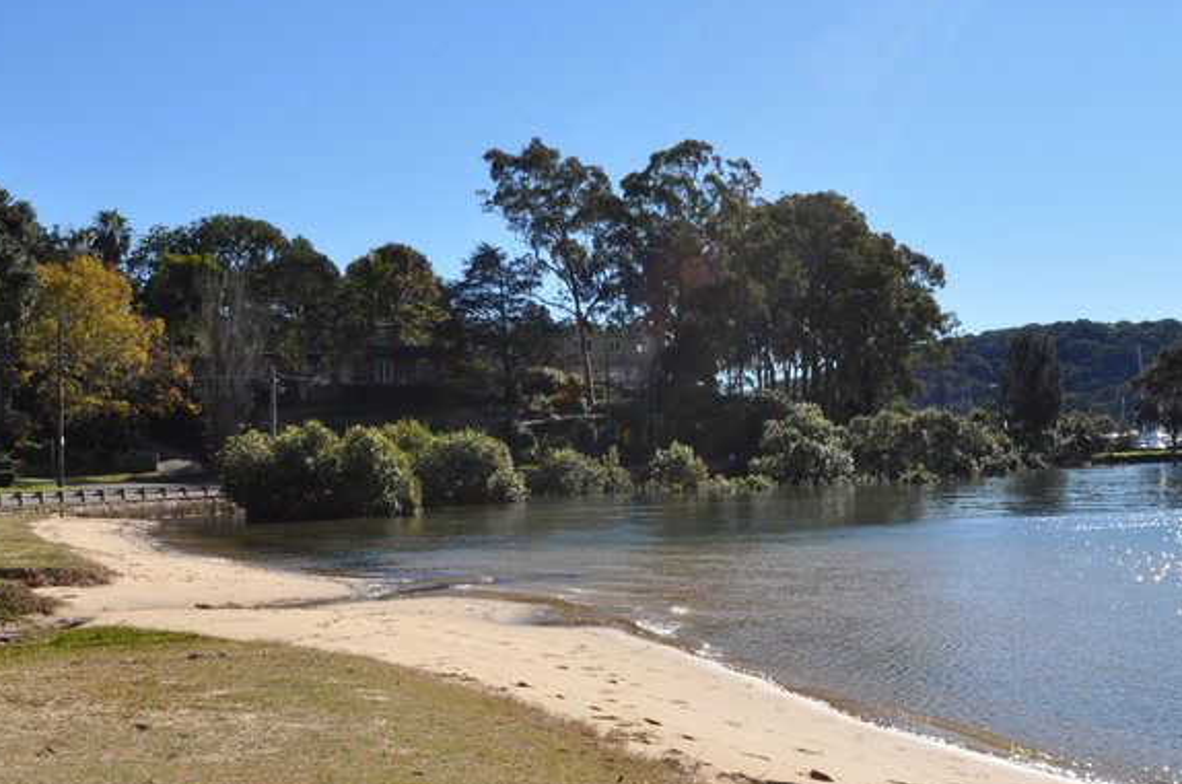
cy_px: 395
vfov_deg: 28.6
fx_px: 1541
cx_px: 605
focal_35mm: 47
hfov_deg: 42.0
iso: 200
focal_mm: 18
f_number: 10
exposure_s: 1/400
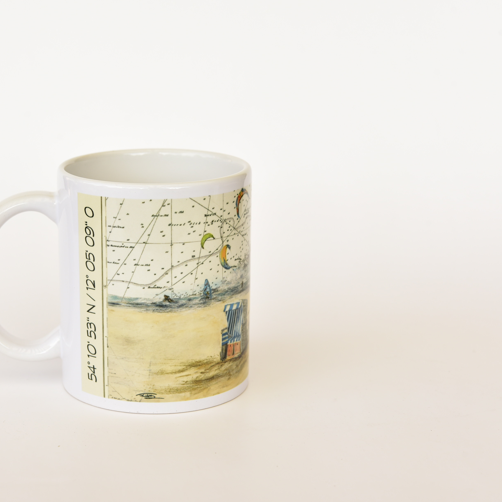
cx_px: 147
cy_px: 249
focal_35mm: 77
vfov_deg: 22.5
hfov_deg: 22.3
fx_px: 1263
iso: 400
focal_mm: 60
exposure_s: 1/125
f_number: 8
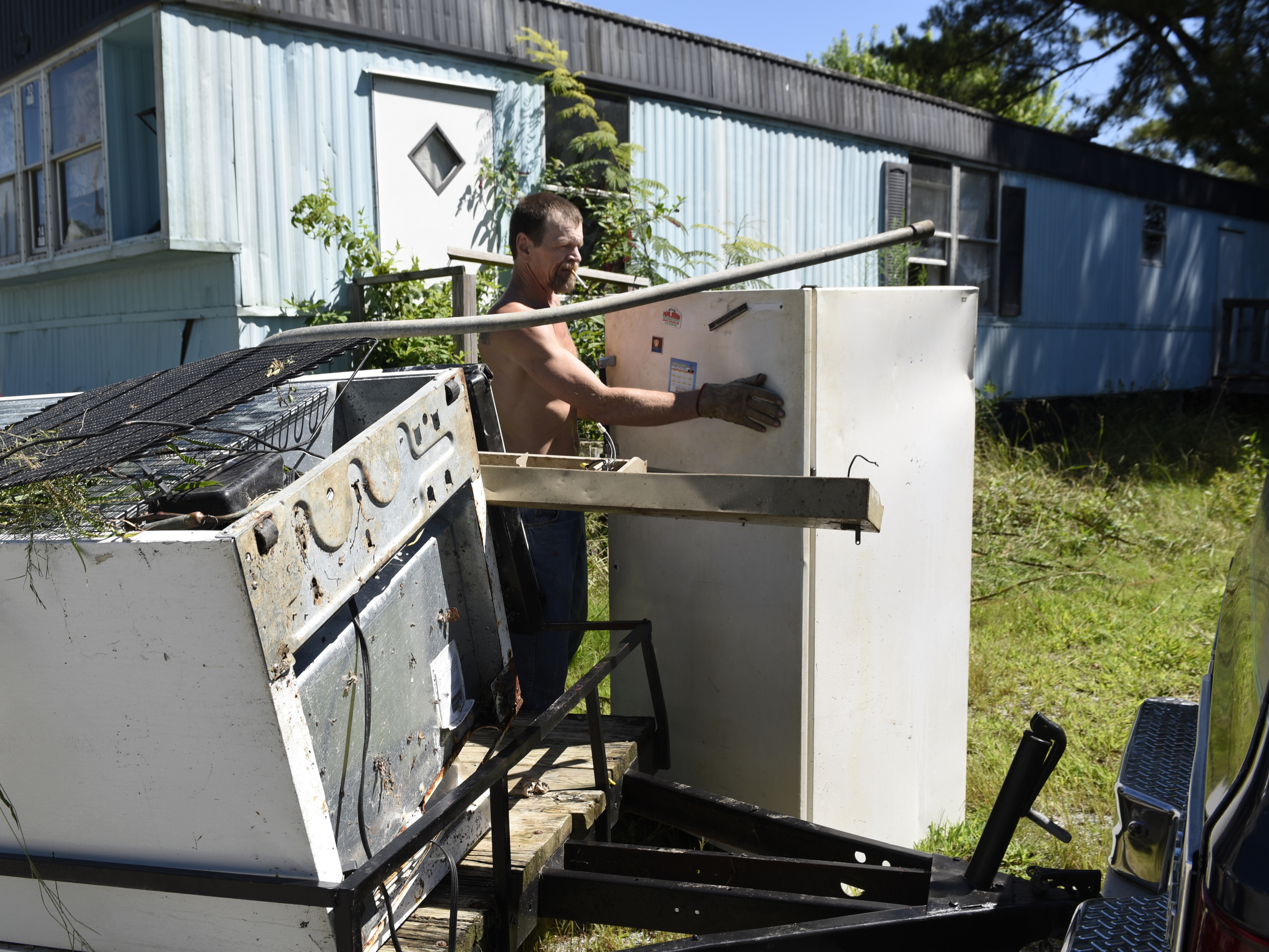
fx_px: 1246
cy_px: 474
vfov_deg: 41.8
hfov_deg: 53.9
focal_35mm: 34
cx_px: 586
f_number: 8
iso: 100
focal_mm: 31
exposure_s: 1/200
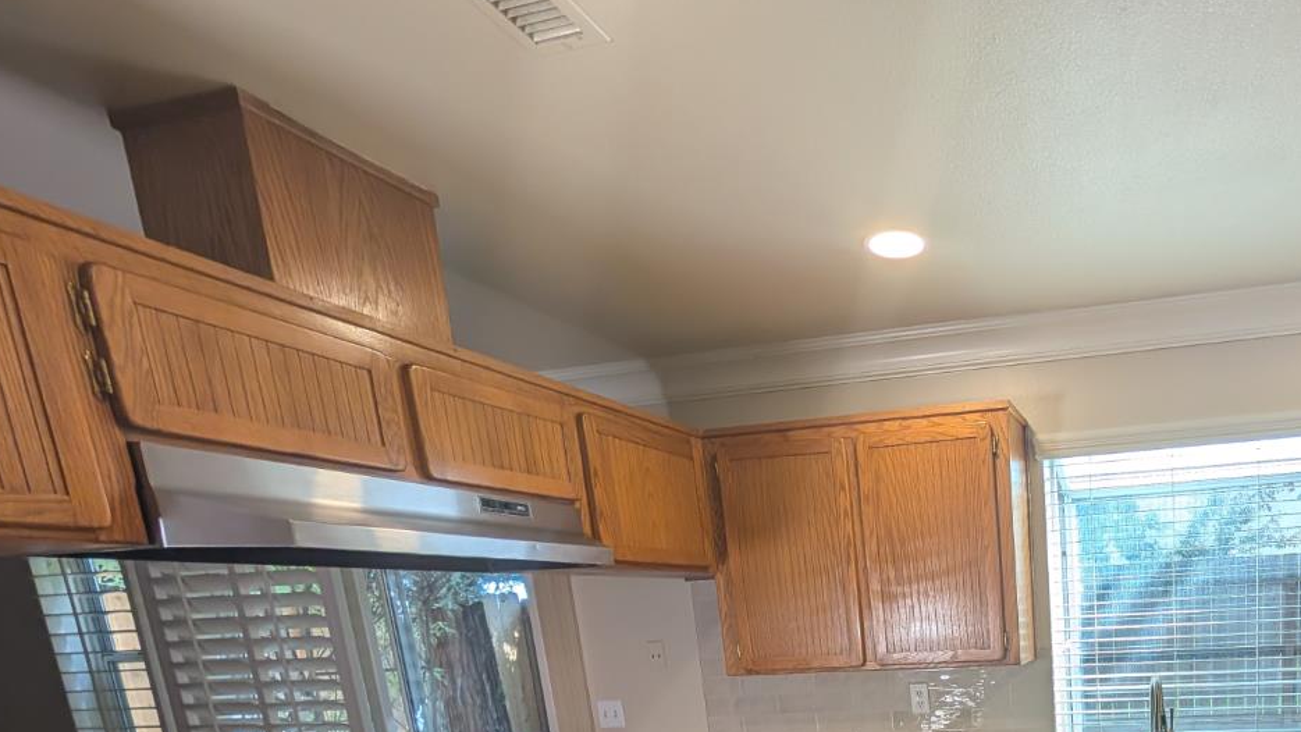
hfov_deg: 75.6
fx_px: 724
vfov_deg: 44.3
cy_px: 756
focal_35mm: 21
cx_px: 1025
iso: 54
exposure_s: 1/116
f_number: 1.7
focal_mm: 2.02
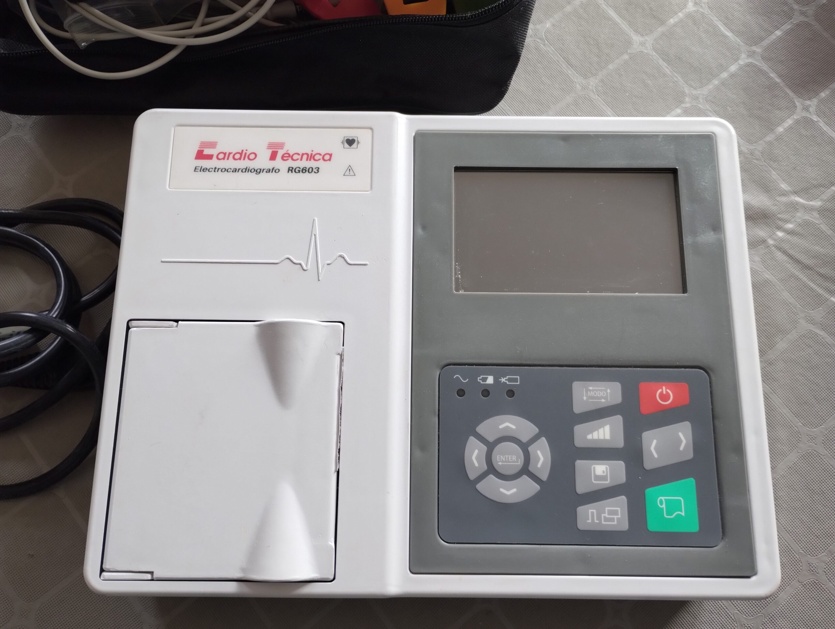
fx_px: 676
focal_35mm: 28
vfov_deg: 49.9
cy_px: 314
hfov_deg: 63.4
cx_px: 418
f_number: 1.8
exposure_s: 1/50
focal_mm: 4.27
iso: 151
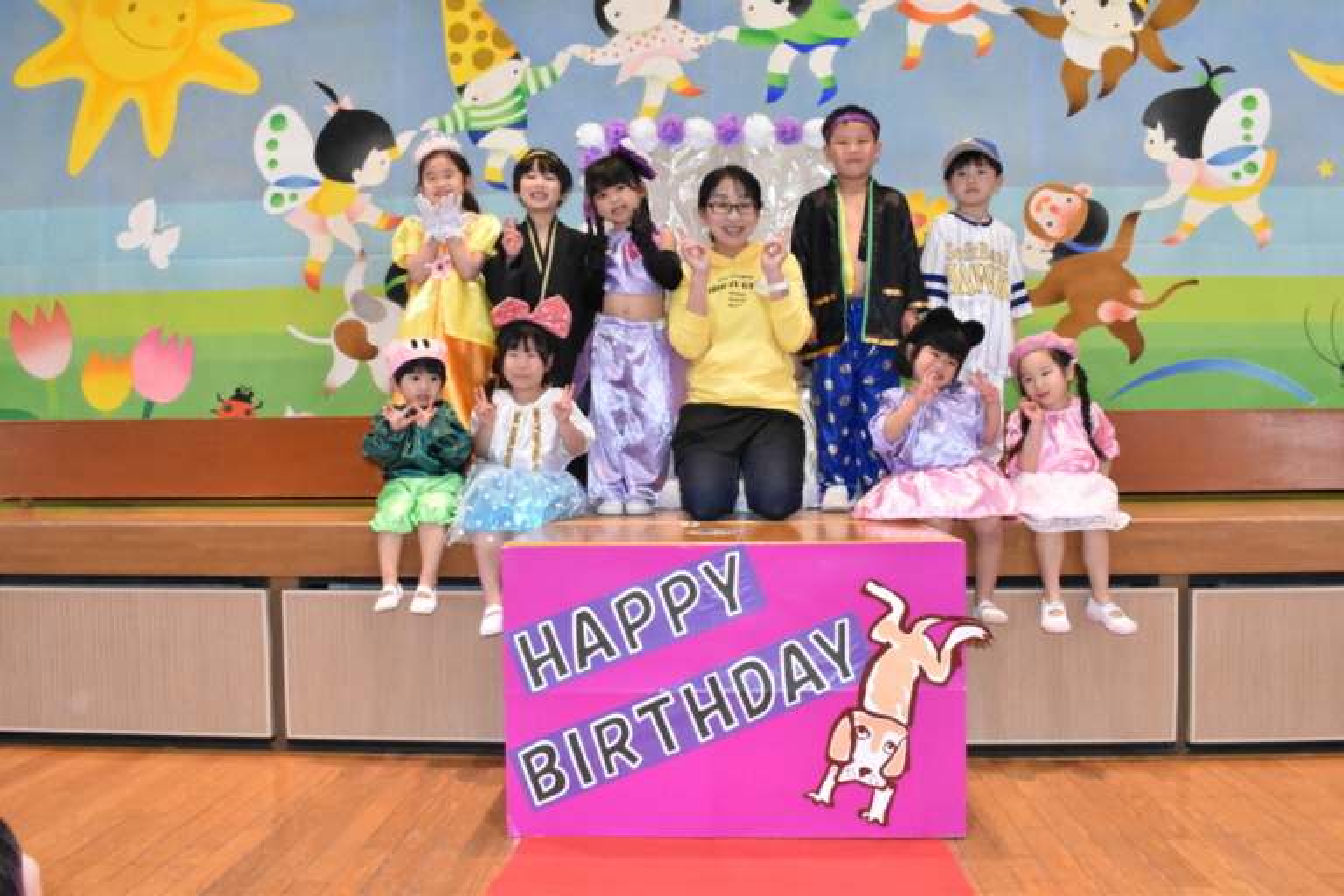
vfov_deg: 43.6
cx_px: 672
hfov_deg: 61.9
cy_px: 448
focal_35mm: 30
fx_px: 1120
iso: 6400
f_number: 11
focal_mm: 20
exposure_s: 1/200
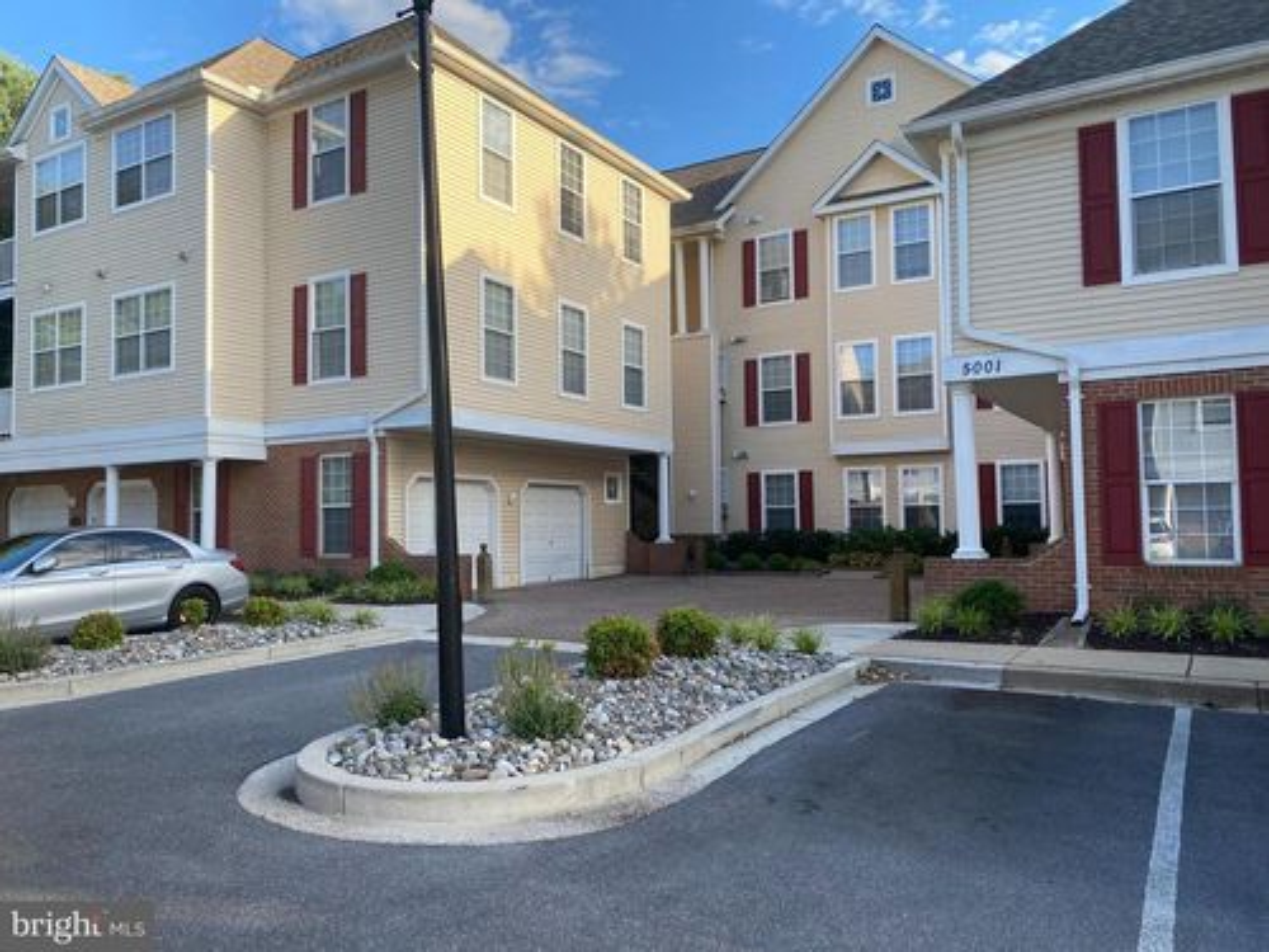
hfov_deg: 67.3
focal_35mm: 26
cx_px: 634
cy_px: 476
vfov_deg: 53.1
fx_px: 953
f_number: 1.8
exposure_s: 1/715
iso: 32
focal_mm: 4.25
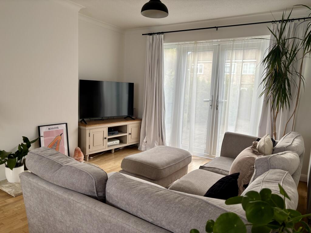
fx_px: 234
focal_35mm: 26
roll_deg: -2.9
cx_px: 156
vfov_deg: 53.1
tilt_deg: -7.6
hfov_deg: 67.3
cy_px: 116
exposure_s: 1/121
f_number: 1.6
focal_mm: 5.96
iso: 64
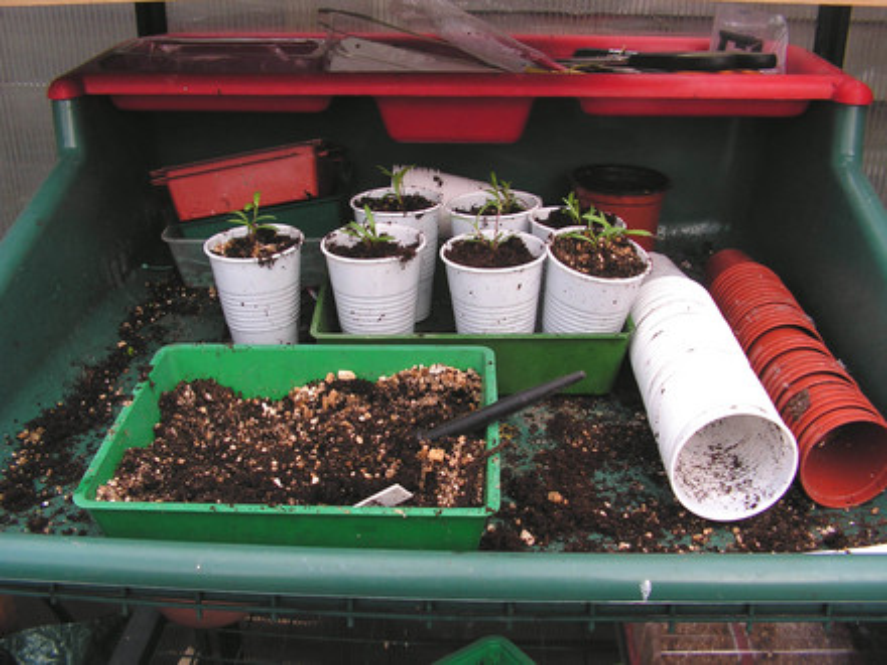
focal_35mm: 36
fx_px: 922
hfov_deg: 51.4
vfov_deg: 39.7
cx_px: 444
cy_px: 332
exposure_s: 1/125
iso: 64
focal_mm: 6
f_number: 3.2
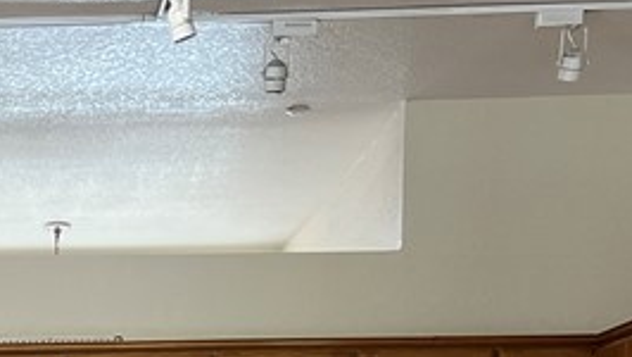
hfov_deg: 18.5
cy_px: 807
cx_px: -154
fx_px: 1828
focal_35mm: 109
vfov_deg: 10.0
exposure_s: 1/103
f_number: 1.5
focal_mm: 5.7
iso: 125
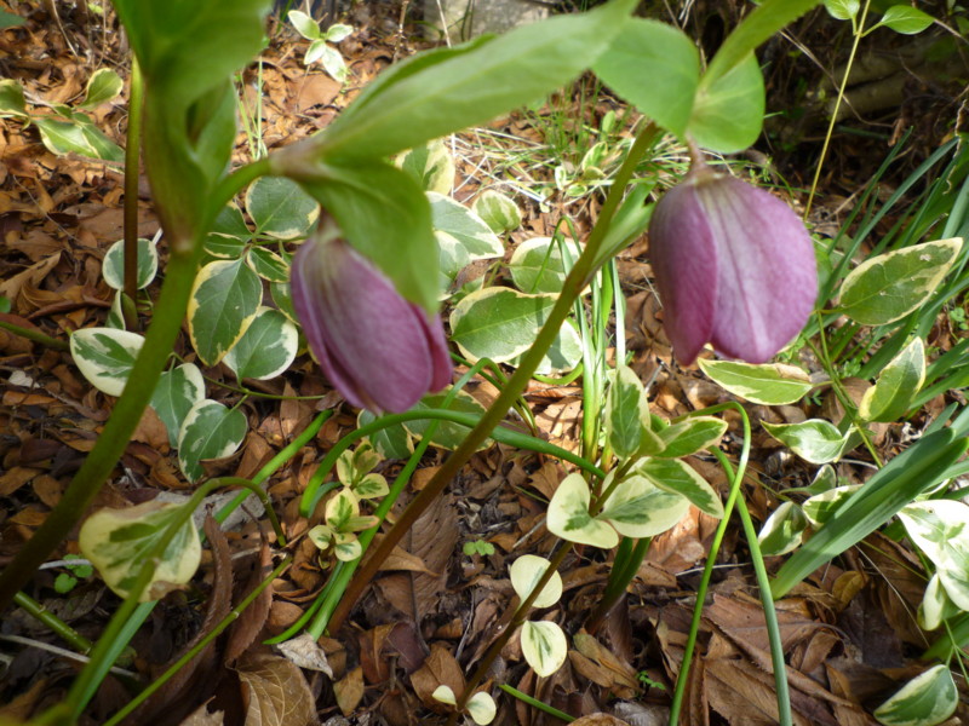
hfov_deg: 69.4
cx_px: 484
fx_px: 700
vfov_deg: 54.9
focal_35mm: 25
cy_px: 363
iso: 80
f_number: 2.8
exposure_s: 1/100
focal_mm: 4.4
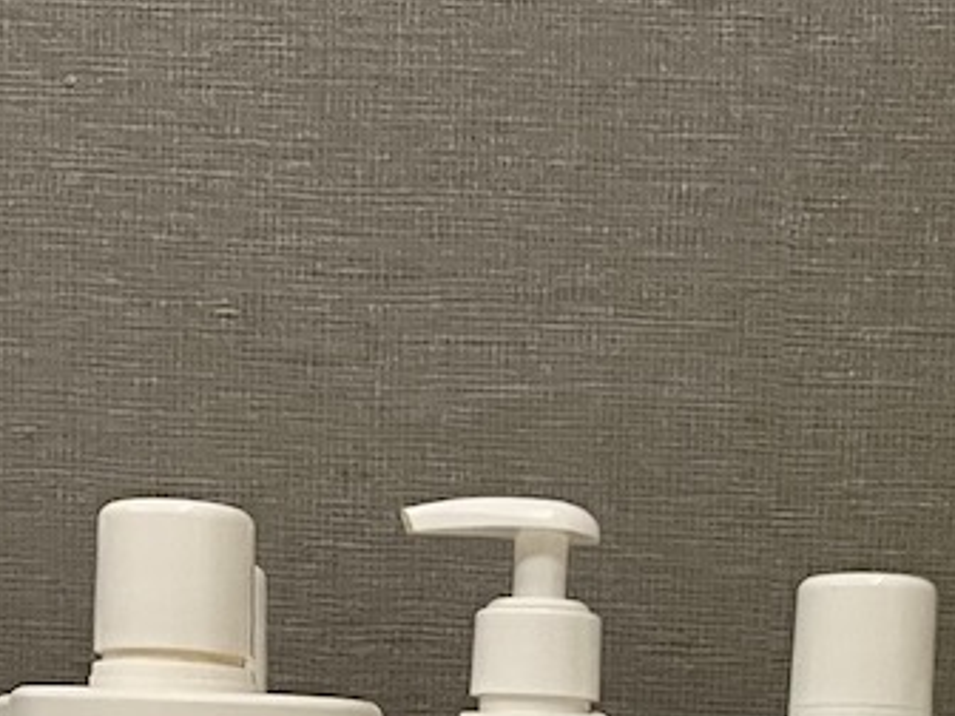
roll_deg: -1.1
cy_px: 1270
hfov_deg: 19.8
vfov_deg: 13.5
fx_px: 2731
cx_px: 512
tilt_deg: -8.0
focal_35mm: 99
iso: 640
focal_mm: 5.7
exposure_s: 1/31
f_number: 1.5
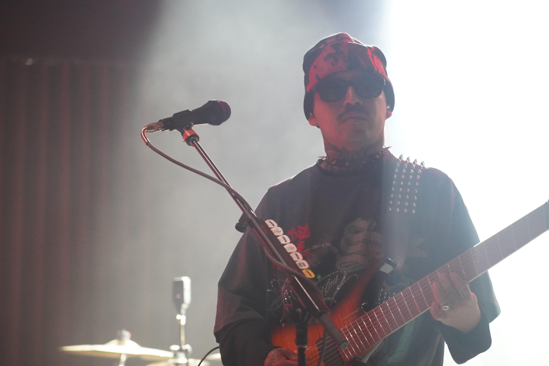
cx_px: 303
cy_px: 204
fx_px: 1830
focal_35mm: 120
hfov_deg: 17.1
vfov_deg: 11.4
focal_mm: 105
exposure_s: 1/160
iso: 8000
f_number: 4
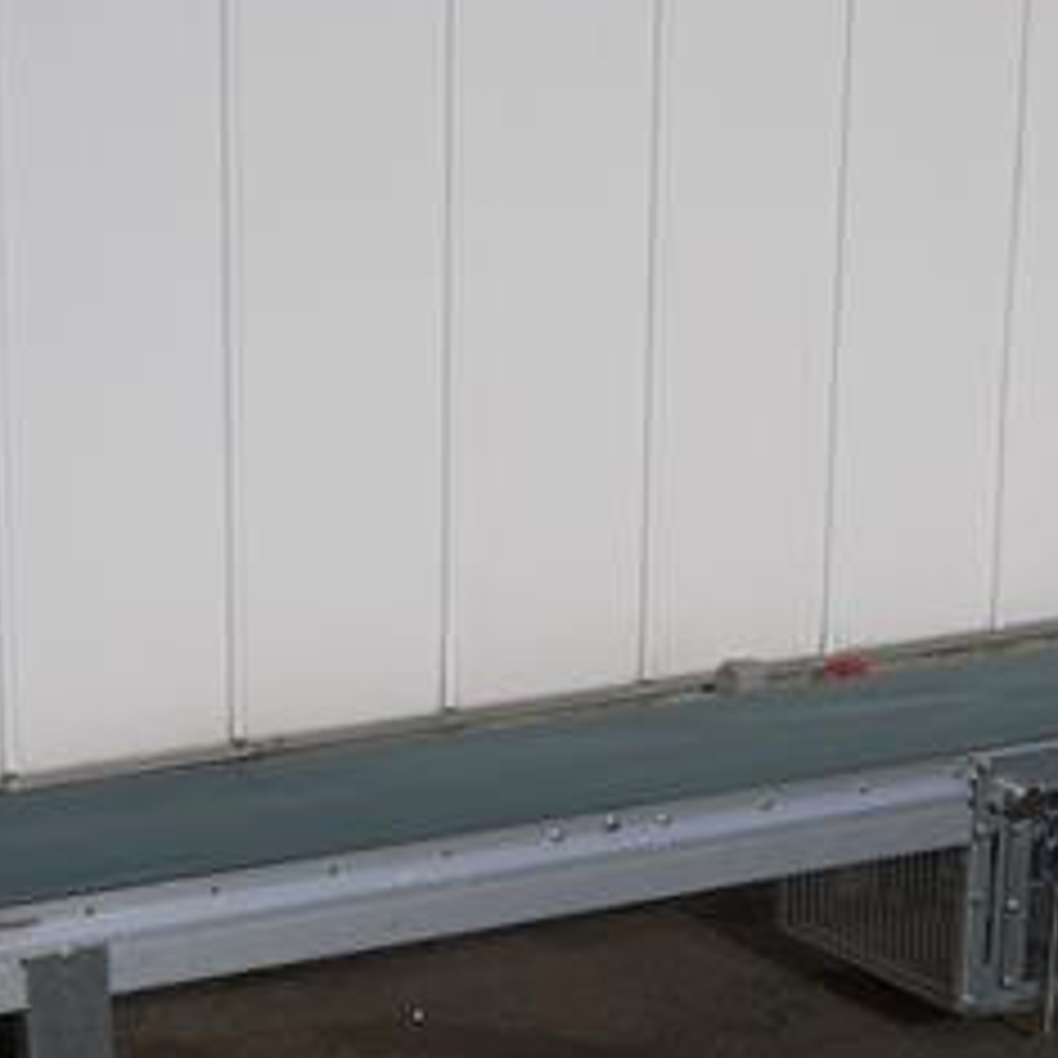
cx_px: 680
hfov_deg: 17.2
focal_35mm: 101
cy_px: 815
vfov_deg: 17.1
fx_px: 3492
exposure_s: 1/1600
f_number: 4.3
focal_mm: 21
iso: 100
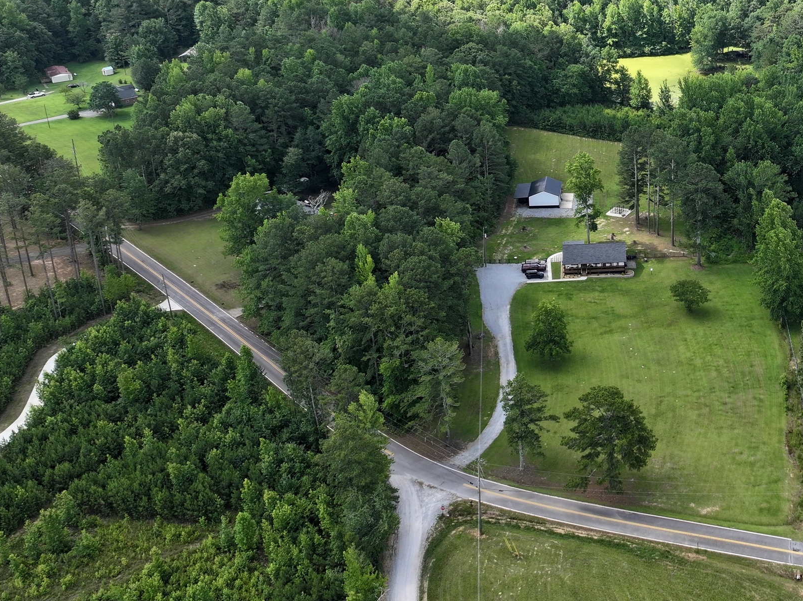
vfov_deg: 31.0
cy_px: 160
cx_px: 663
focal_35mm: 46
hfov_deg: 39.3
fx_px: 1067
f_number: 2.8
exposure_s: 1/1600
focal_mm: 12.29
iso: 200
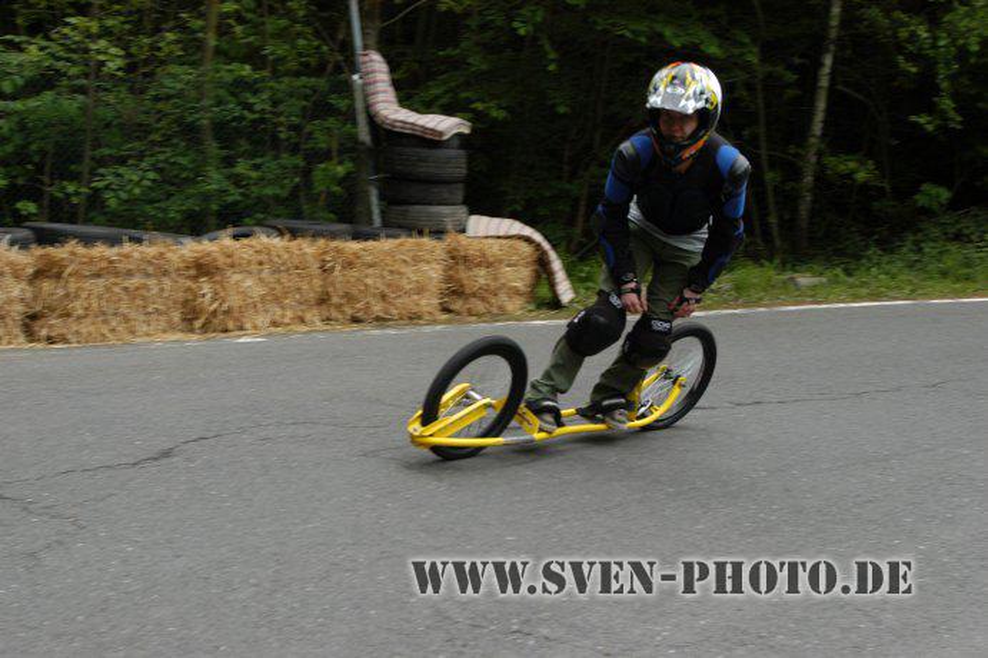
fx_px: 1440
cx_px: 494
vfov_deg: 25.7
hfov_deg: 37.9
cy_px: 329
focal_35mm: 52
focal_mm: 35
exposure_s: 1/180
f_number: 5.6
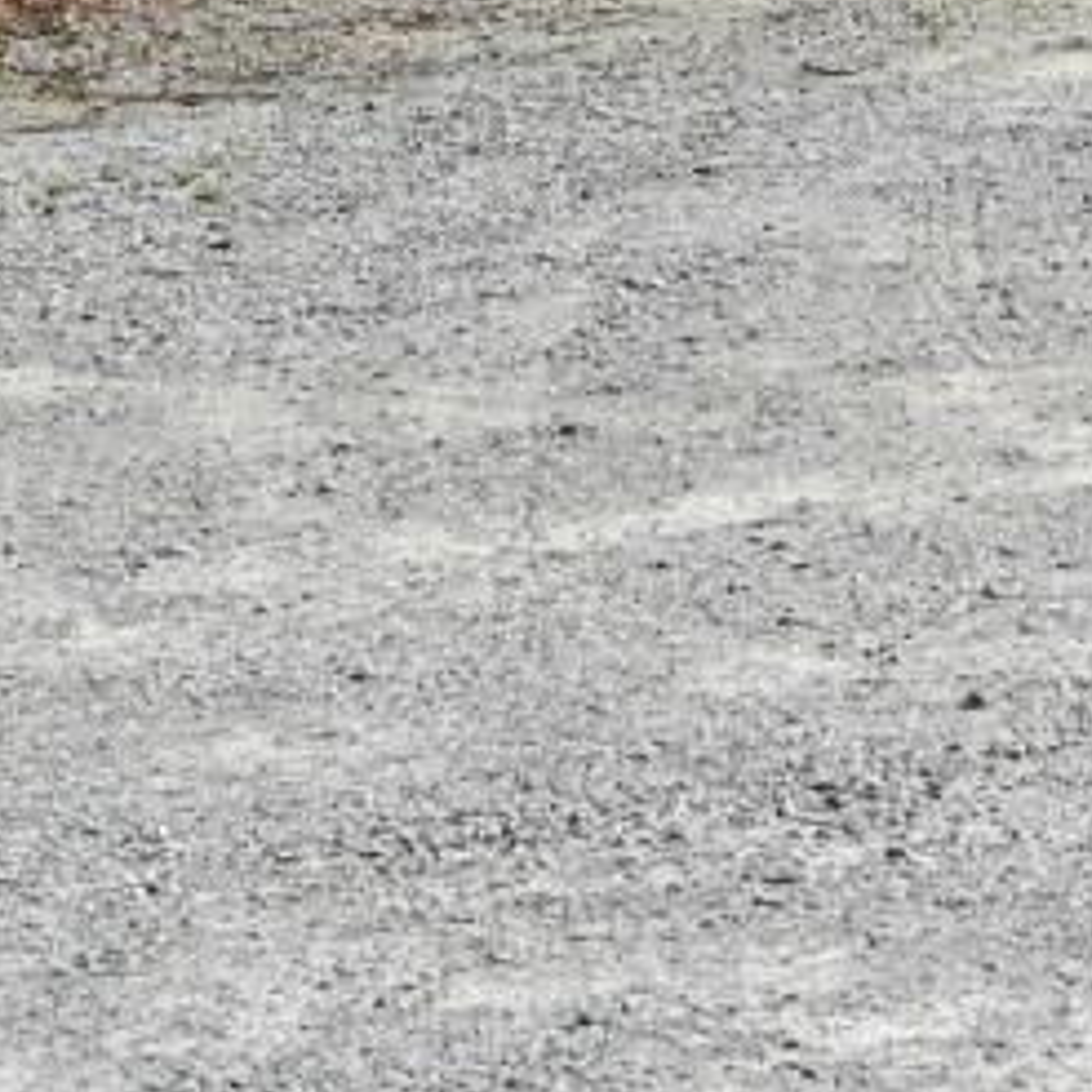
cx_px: 2104
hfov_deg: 11.7
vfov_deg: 12.4
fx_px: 4818
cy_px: -479
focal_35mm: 135
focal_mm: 26
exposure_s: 1/400
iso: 100
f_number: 8
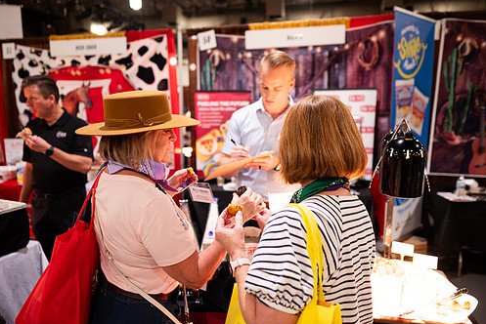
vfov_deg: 46.4
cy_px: 181
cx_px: 235
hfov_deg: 65.4
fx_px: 378
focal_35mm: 28
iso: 1250
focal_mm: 24
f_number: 1.8
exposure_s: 1/200
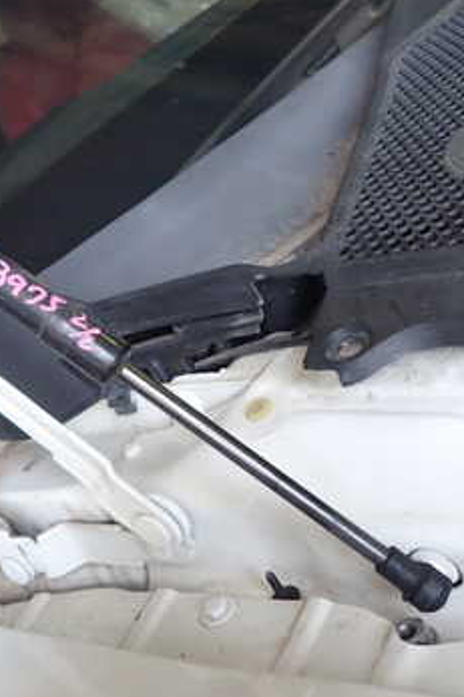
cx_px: 139
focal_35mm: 45
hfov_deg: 29.5
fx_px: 871
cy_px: 333
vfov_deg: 43.6
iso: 100
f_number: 2
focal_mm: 4.5
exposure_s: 1/80
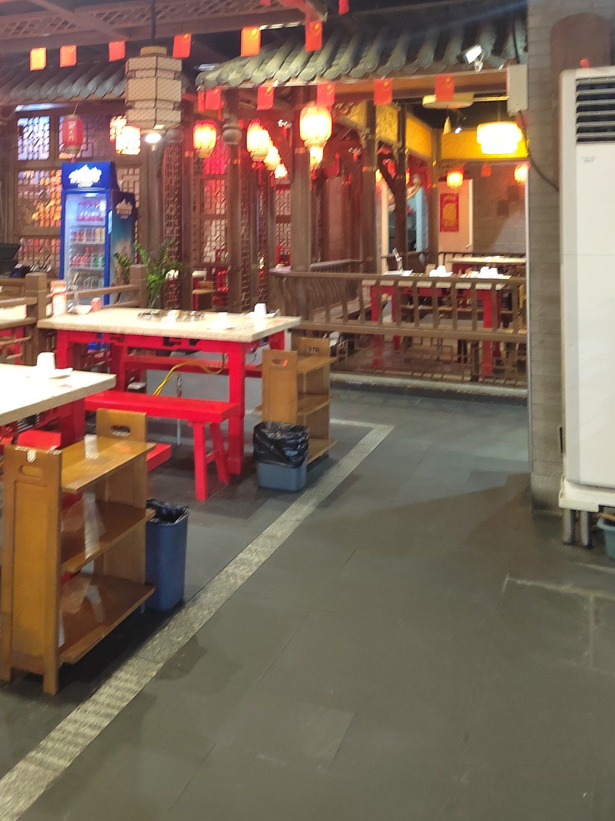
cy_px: 216
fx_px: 829
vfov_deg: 50.7
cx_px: 161
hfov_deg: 39.7
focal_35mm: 35
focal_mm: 5.52
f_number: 1.9
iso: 4040
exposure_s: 1/25
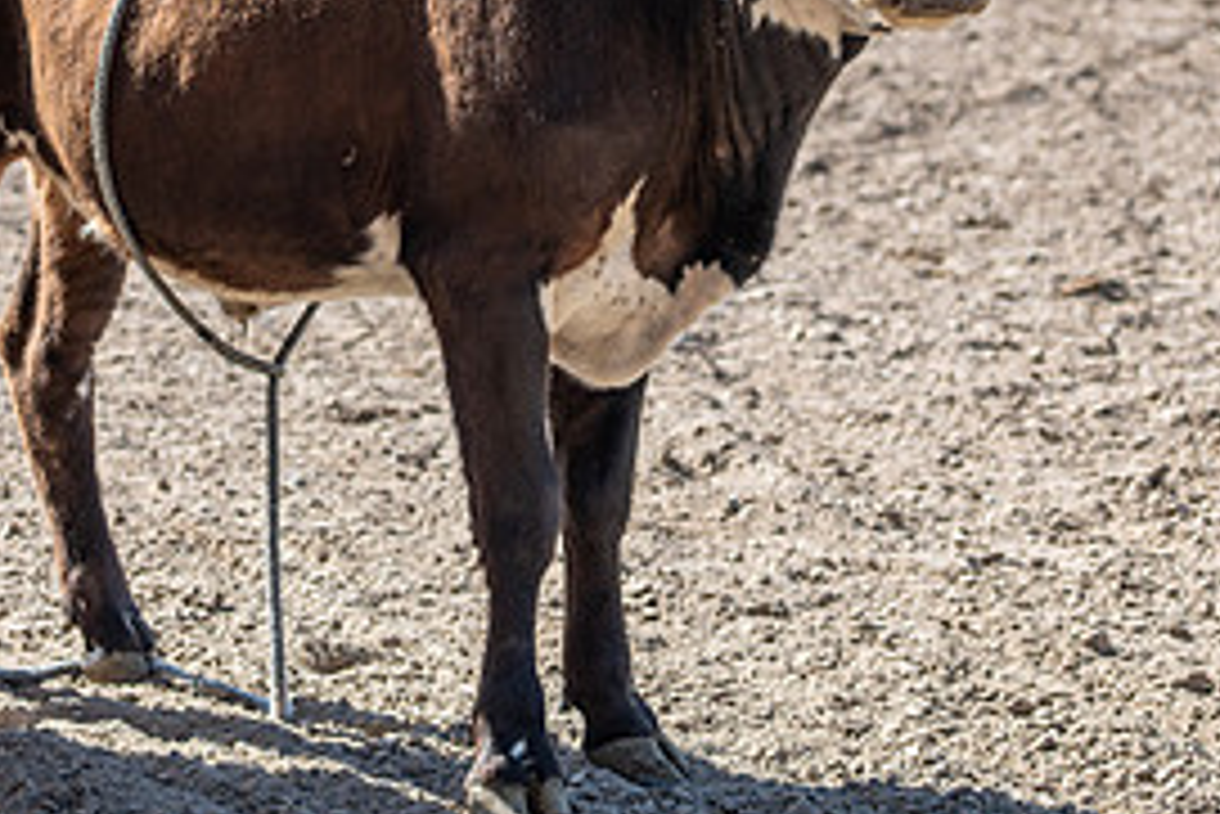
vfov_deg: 8.6
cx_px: 287
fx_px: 5425
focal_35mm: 160
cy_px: 101
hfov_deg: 12.8
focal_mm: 70
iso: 64
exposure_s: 1/1250
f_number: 2.8
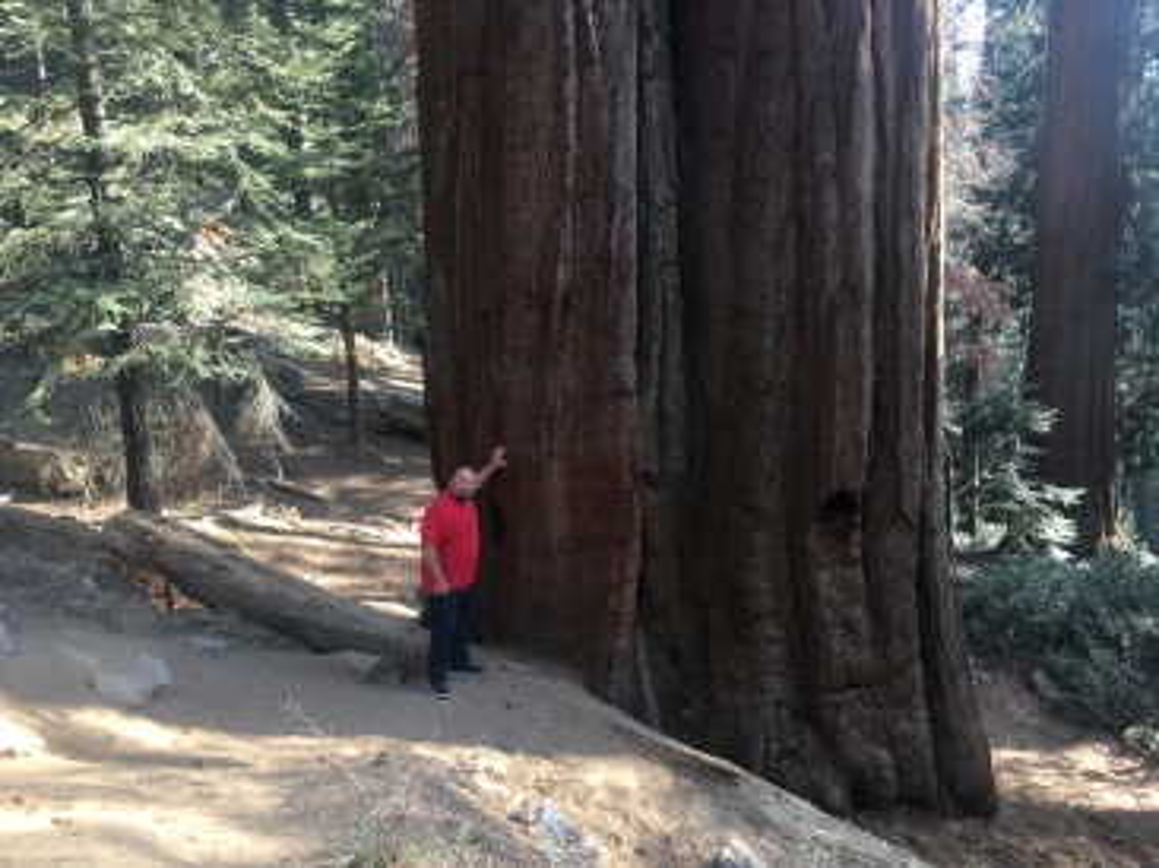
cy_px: 434
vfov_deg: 48.2
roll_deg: +3.6
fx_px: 970
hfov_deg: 61.7
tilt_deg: -12.3
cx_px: 580
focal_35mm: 29
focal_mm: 4.15
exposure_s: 1/60
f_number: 2.2
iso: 25
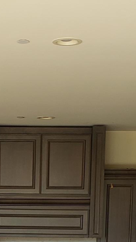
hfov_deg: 10.4
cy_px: 324
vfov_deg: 17.4
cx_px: -11
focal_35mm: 115
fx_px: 737
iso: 64
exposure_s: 1/50
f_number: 2.4
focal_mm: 4.3
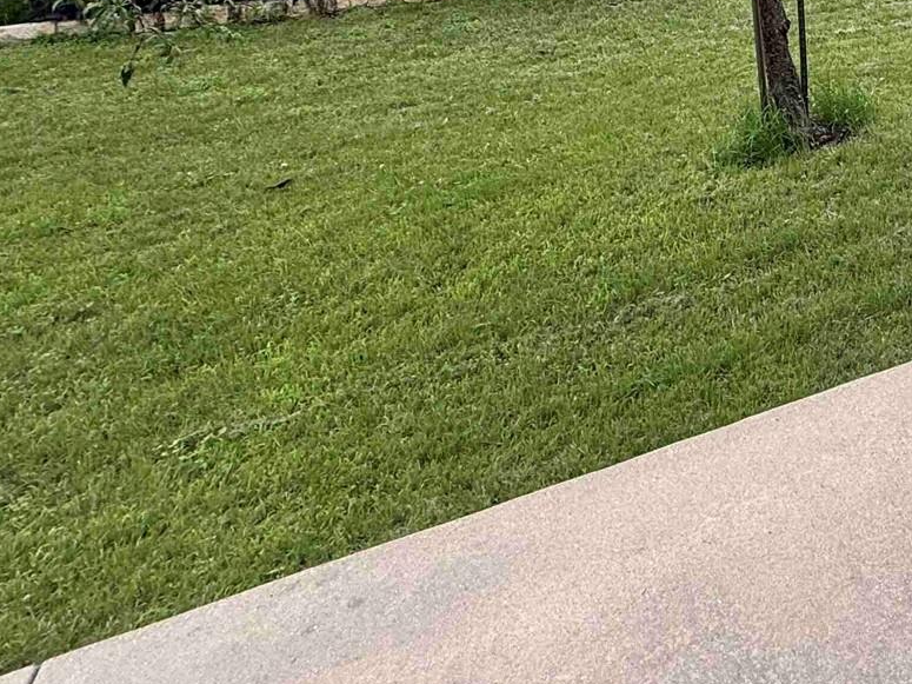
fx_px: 975
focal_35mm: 37
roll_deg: +0.4
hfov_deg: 40.4
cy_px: -187
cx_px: 1007
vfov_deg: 30.9
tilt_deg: -1.8
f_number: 2.2
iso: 64
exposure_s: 1/374
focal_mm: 2.22
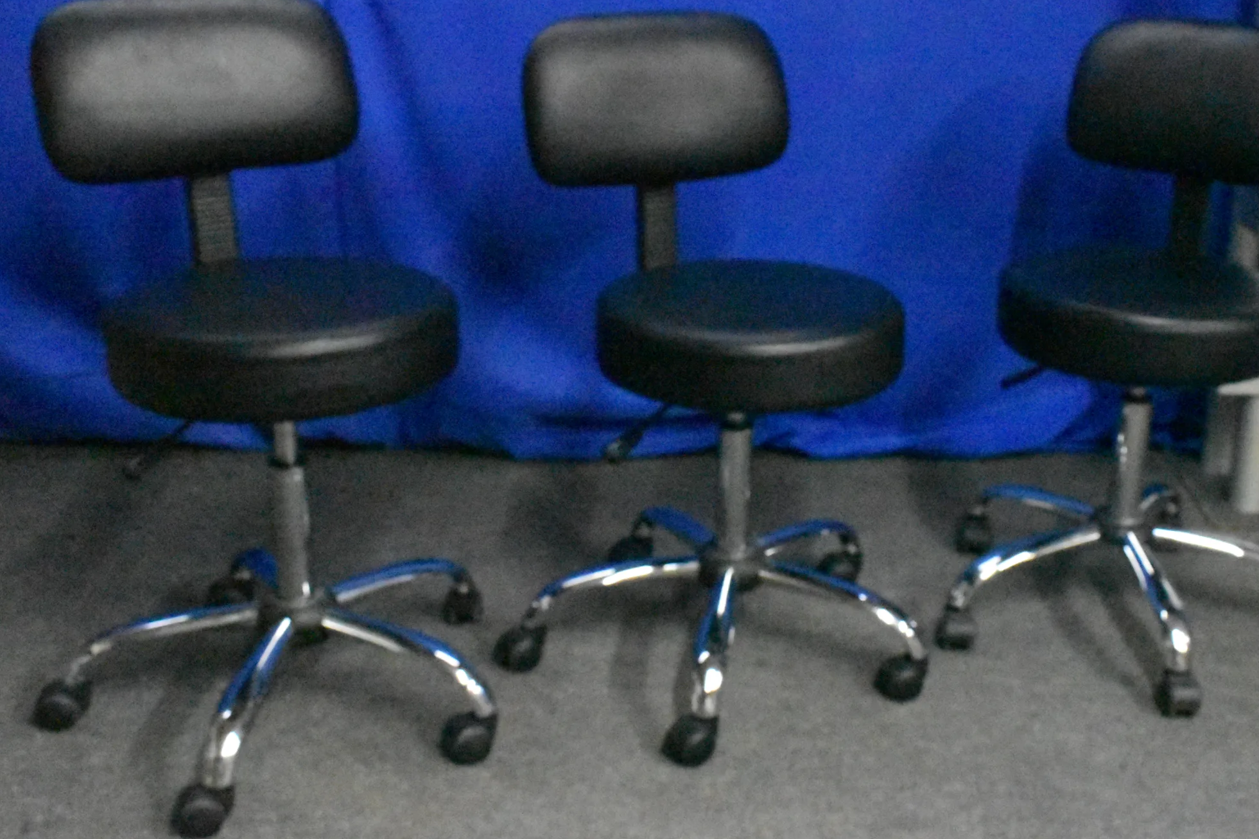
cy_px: 332
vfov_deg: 28.6
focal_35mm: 47
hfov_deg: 41.7
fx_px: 1643
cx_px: 763
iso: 25600
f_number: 8
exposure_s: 1/320
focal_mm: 24
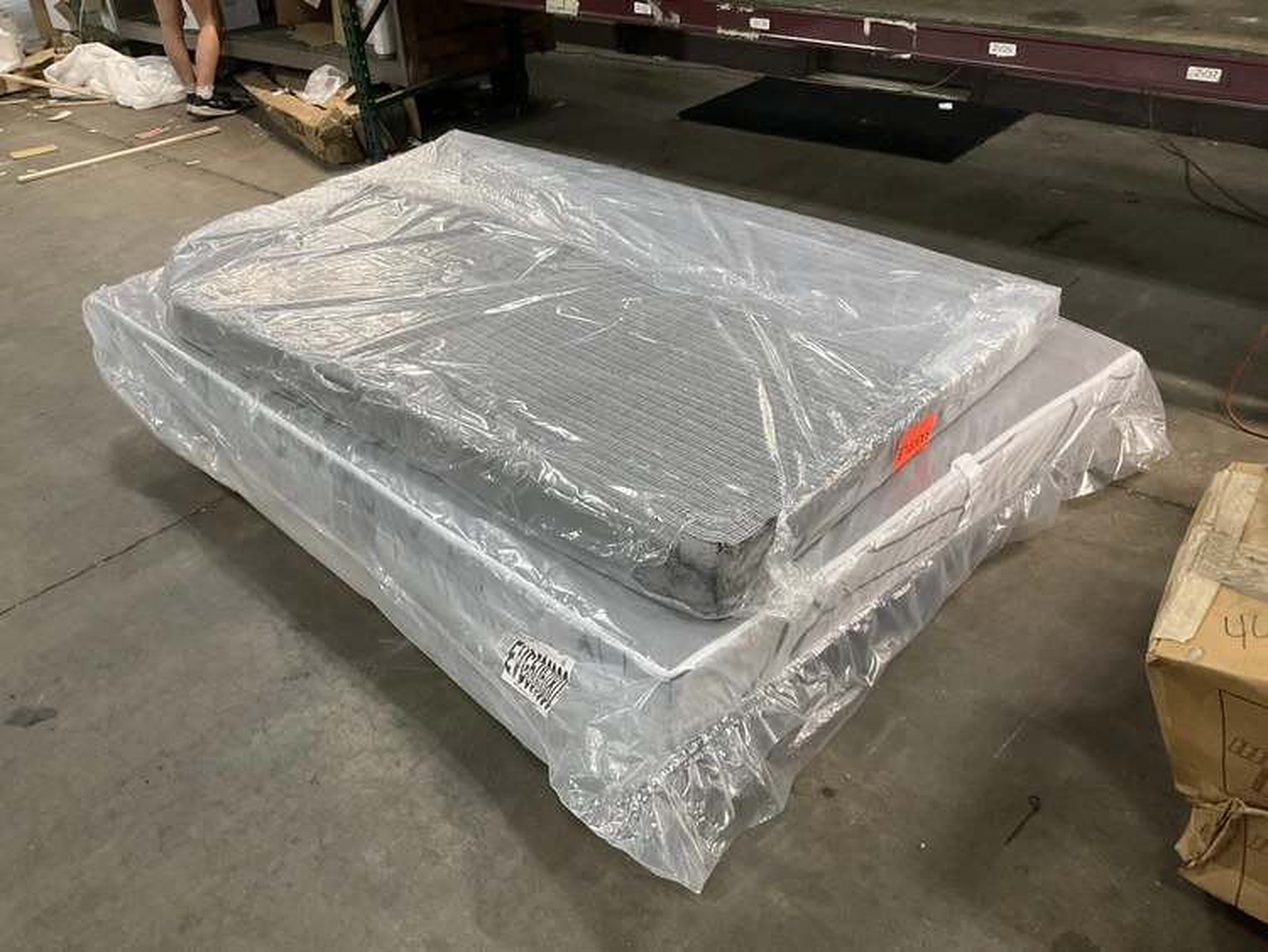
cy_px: 476
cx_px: 634
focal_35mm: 29
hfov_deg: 61.6
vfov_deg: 48.3
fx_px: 1063
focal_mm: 3
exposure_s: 1/60
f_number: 1.8
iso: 160
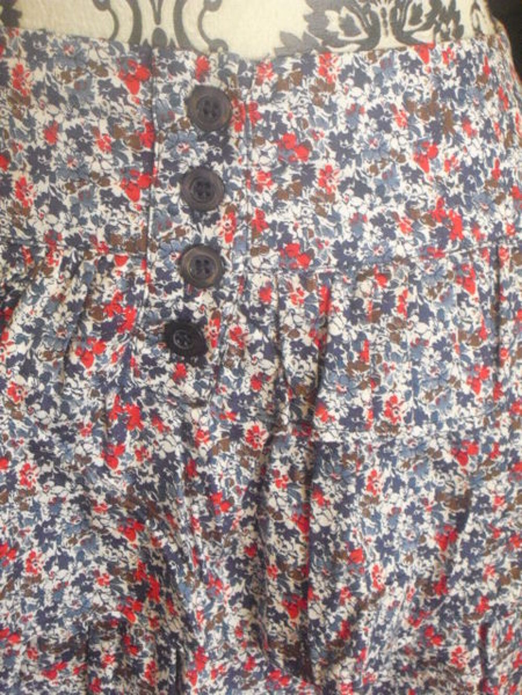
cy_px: 348
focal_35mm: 63
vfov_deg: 30.7
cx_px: 261
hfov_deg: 23.3
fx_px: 1266
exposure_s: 1/30
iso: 800
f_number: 4.2
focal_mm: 11.2
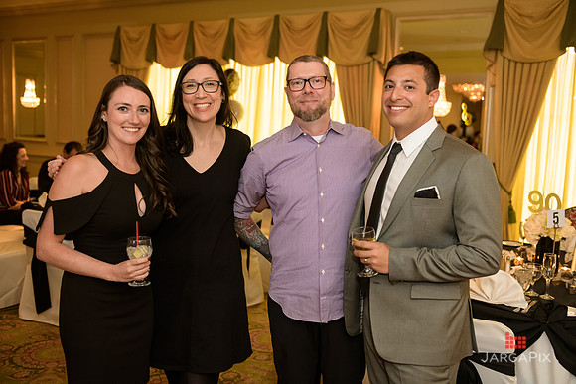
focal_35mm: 40
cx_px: 288
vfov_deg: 33.4
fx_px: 640
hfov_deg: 48.4
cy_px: 192
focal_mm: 40
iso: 1000
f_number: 3.2
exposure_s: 1/125
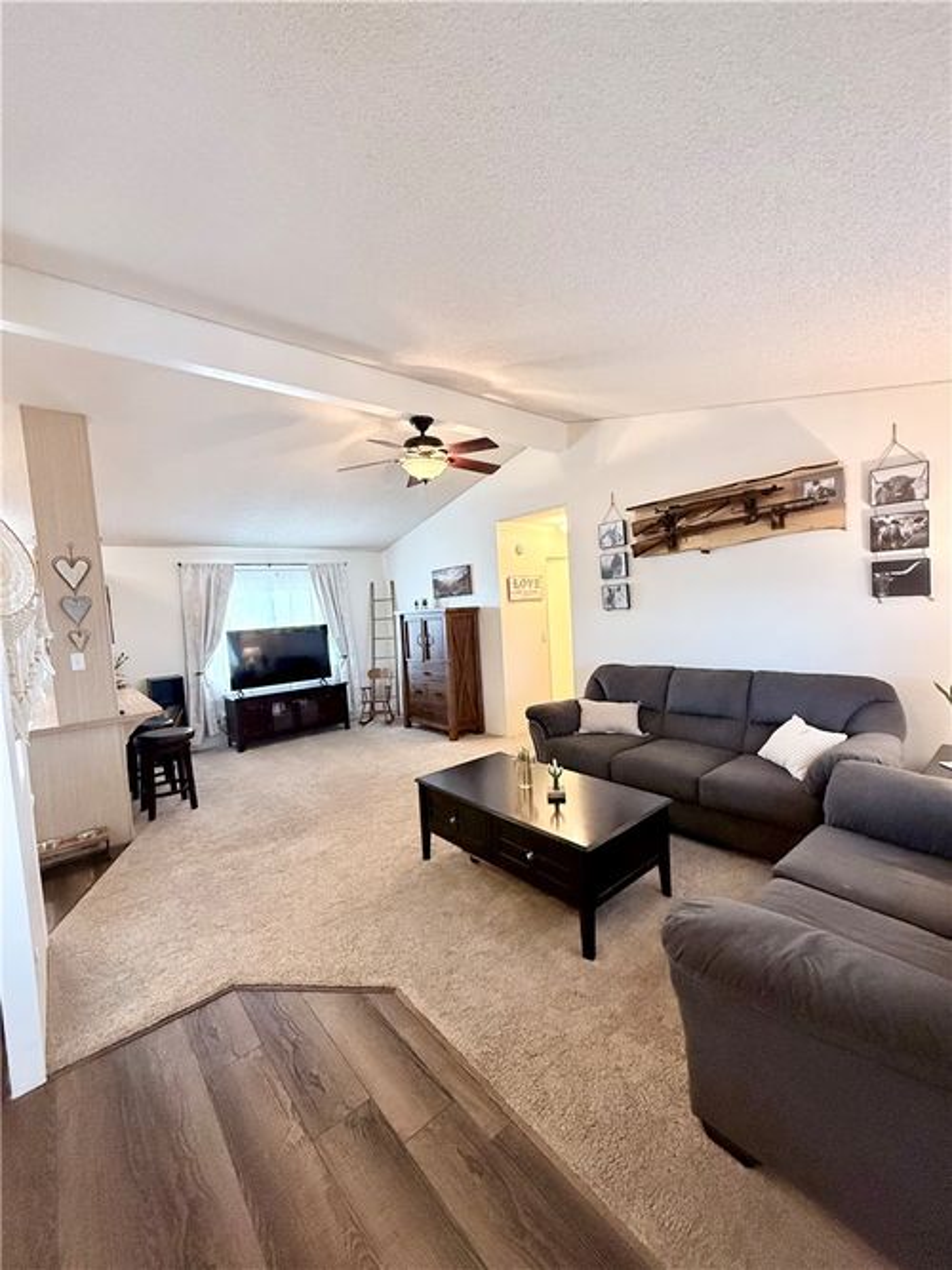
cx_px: 476
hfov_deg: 85.7
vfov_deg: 102.1
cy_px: 635
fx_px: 514
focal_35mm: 14
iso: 640
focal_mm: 2.22
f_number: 2.2
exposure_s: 1/120
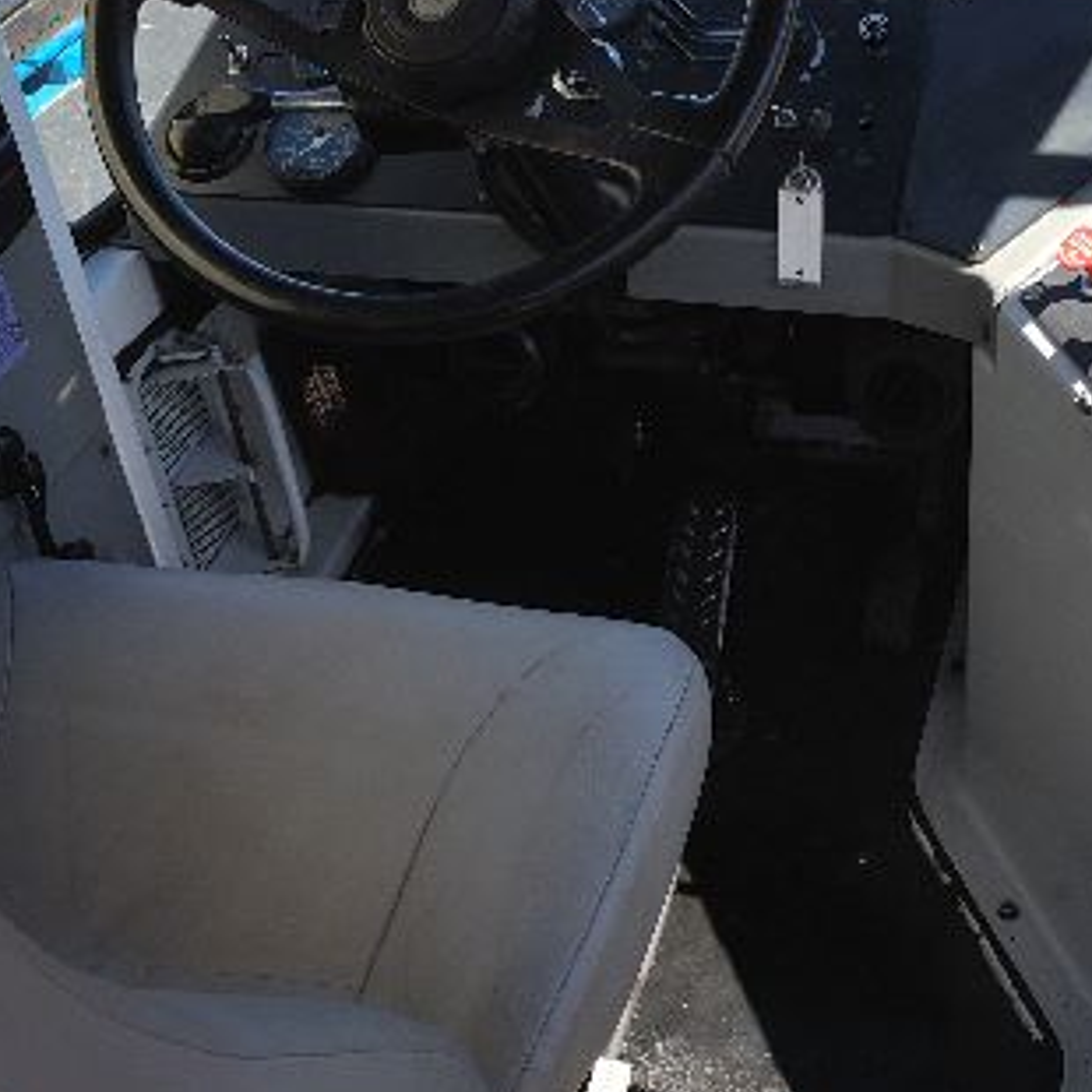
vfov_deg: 32.2
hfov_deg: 32.0
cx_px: 719
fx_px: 1892
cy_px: 571
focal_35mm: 53
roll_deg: +10.6
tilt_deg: -41.7
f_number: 2.2
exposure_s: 1/278
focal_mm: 4.15
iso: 25
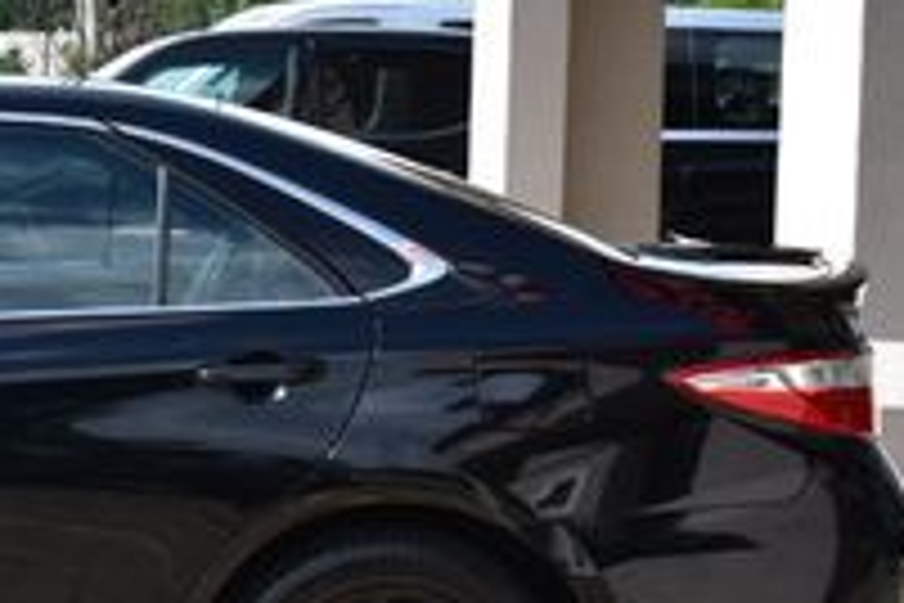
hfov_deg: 14.2
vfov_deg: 9.9
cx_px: -297
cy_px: 266
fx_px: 3480
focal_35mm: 139
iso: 400
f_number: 11
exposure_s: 1/400
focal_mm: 29
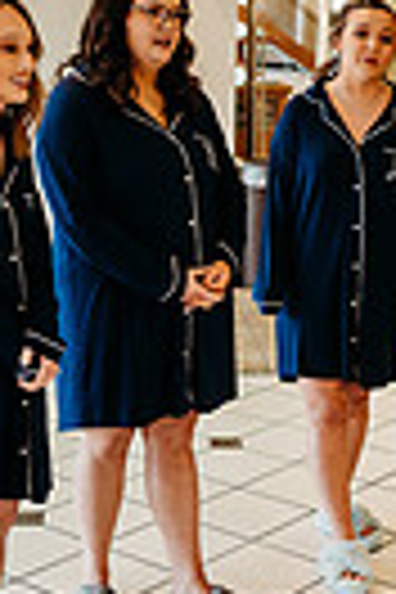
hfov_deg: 16.5
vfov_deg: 24.7
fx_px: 1353
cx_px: 328
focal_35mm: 82
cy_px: 216
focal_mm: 24
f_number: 1.8
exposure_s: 1/160
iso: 400
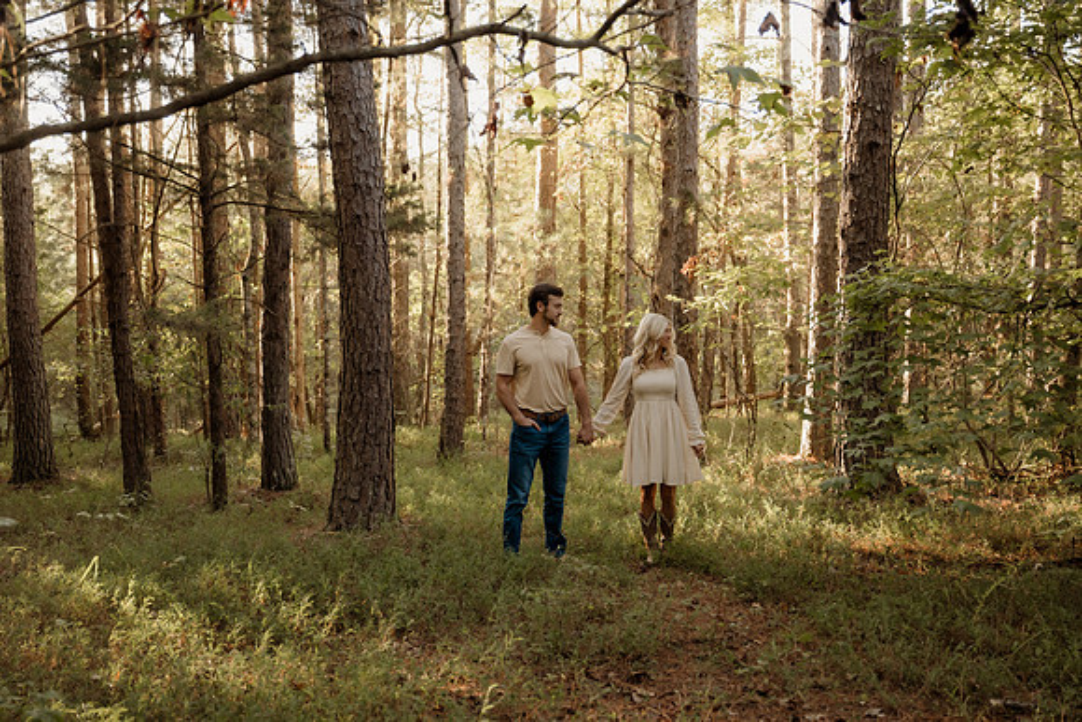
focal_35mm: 37
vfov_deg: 35.8
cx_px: 541
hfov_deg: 51.7
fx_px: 1116
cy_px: 361
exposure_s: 1/160
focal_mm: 36
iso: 500
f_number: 2.8
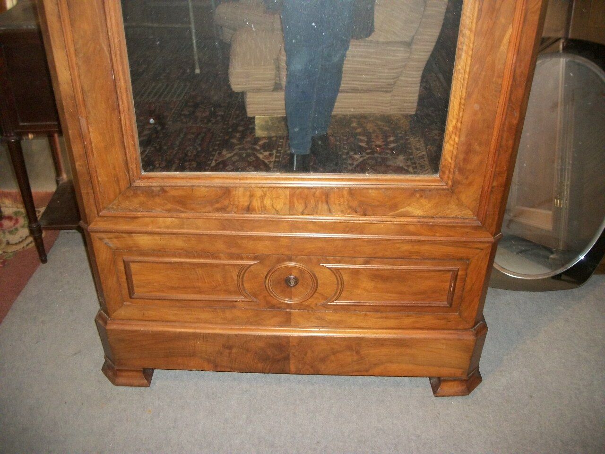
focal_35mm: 32
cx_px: 302
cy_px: 227
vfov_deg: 44.2
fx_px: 559
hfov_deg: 56.8
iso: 250
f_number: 2.9
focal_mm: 5.7
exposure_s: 1/30
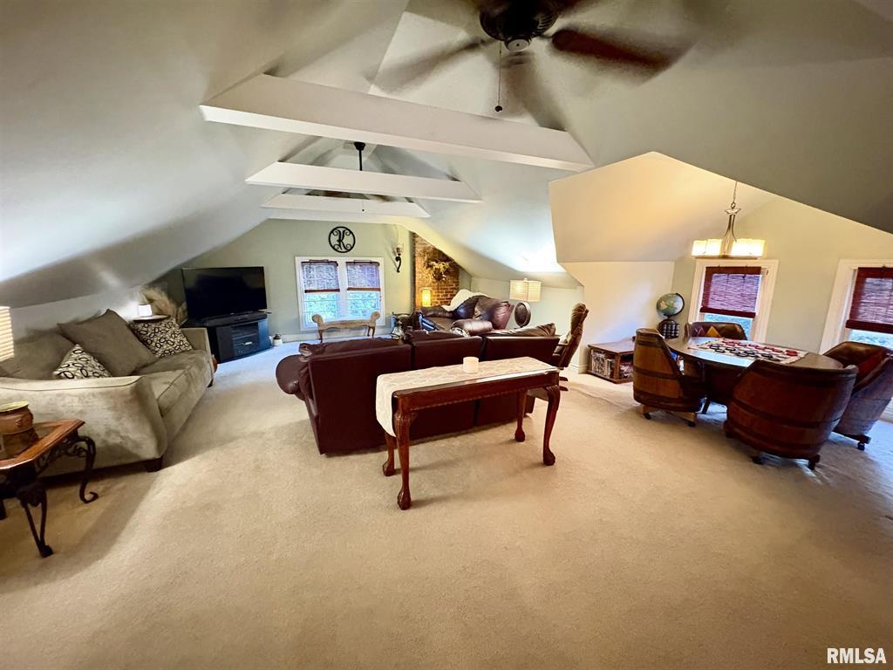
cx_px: 446
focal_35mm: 14
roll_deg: -0.2
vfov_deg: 85.7
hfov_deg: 102.1
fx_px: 361
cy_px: 335
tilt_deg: -9.7
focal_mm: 2.22
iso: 1600
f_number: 2.2
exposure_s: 1/30
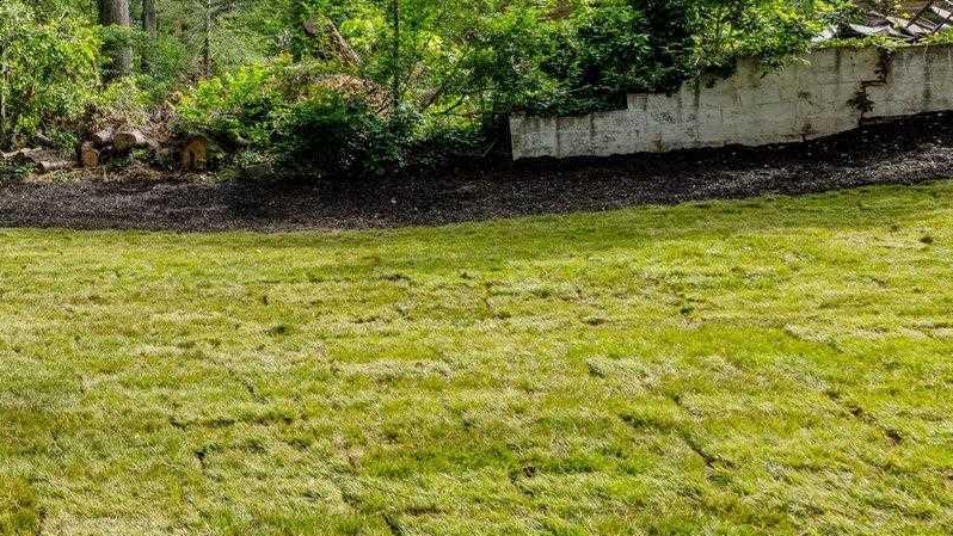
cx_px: -80
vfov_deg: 27.0
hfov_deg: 39.3
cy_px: 88
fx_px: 1087
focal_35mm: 43
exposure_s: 1/320
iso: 250
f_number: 8
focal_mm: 16
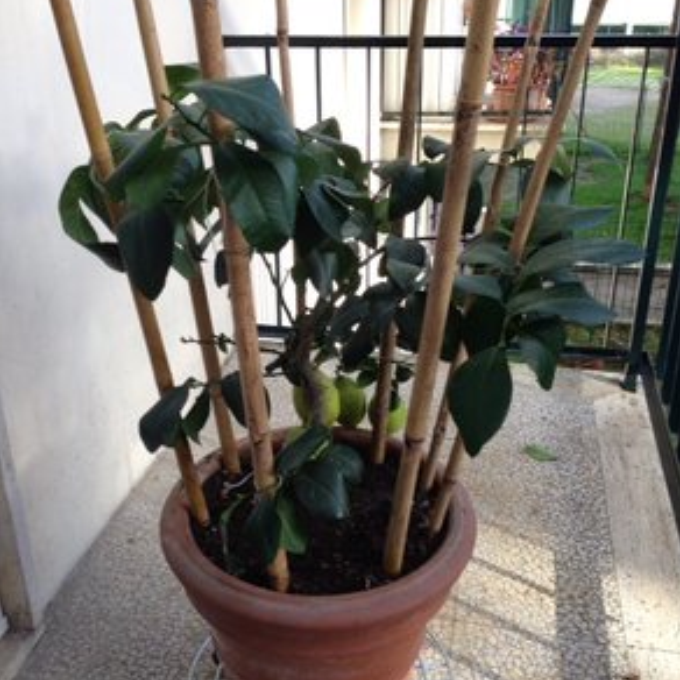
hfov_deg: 41.9
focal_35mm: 40
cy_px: 333
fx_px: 889
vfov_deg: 41.9
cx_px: 347
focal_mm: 4.13
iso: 50
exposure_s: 1/125
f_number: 2.4
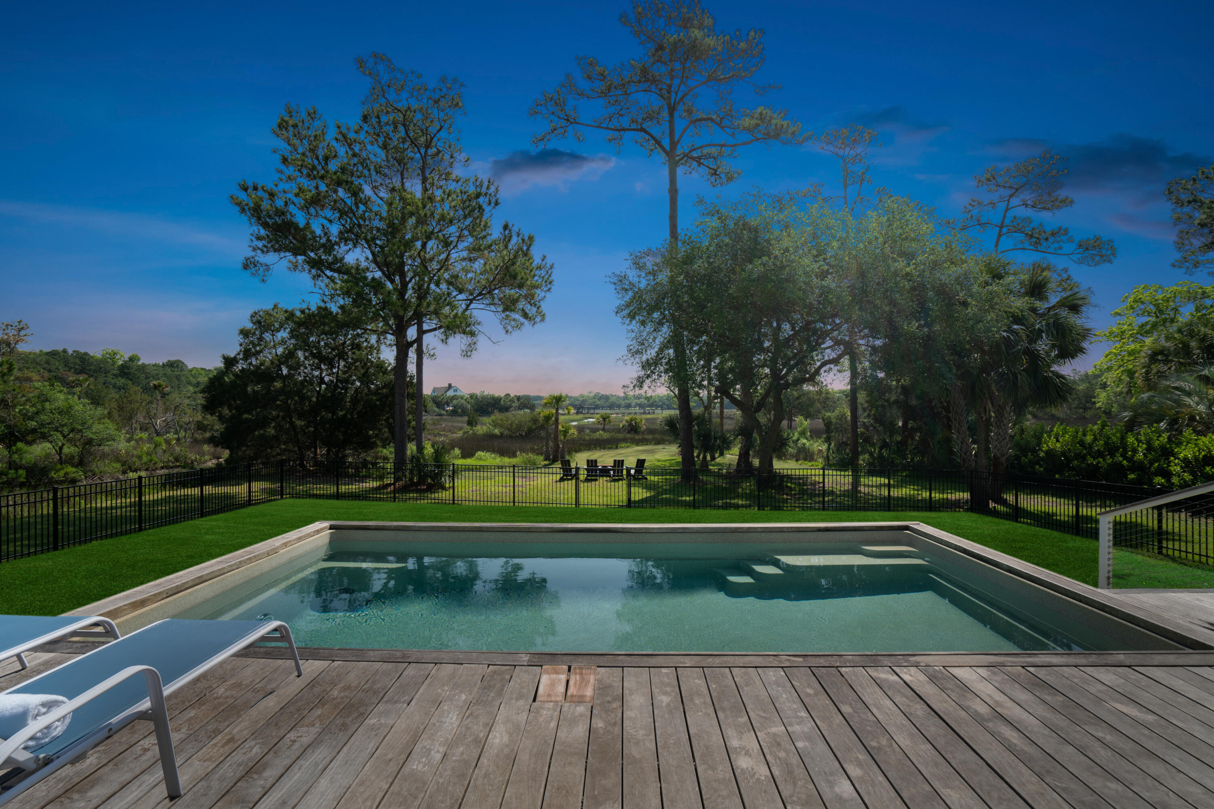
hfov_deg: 96.7
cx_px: 607
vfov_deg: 73.7
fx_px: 540
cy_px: 404
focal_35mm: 16
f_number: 8
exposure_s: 1/500
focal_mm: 16
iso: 400
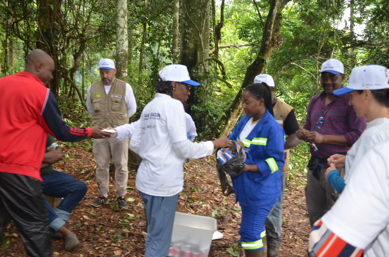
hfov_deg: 57.3
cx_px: 194
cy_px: 128
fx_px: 356
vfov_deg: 39.8
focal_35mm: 33
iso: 320
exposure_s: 1/60
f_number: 4
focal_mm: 22
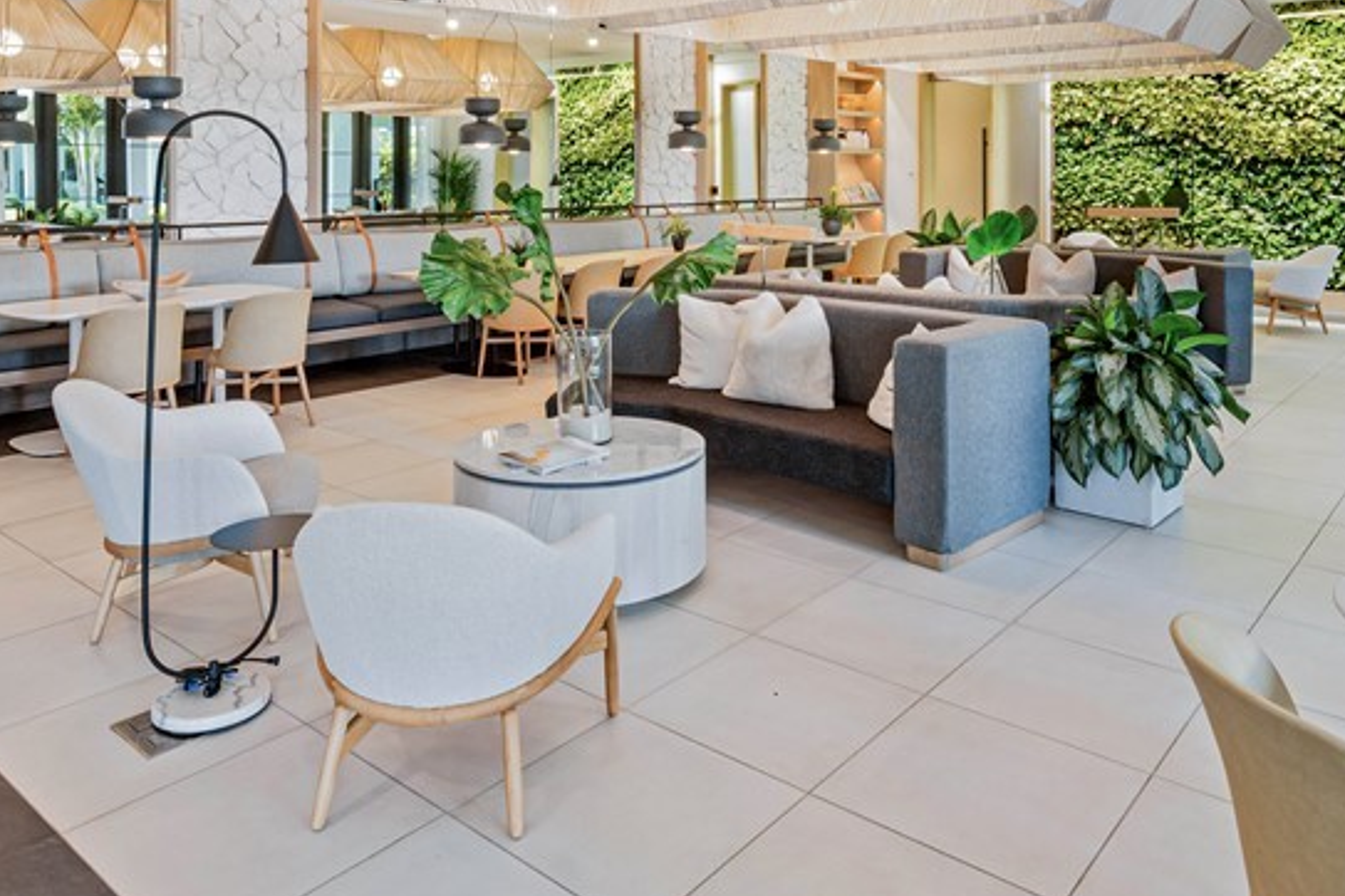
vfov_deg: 44.0
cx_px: 685
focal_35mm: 28
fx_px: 1046
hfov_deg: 65.5
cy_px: 166
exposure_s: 1/6
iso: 320
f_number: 9
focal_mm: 14
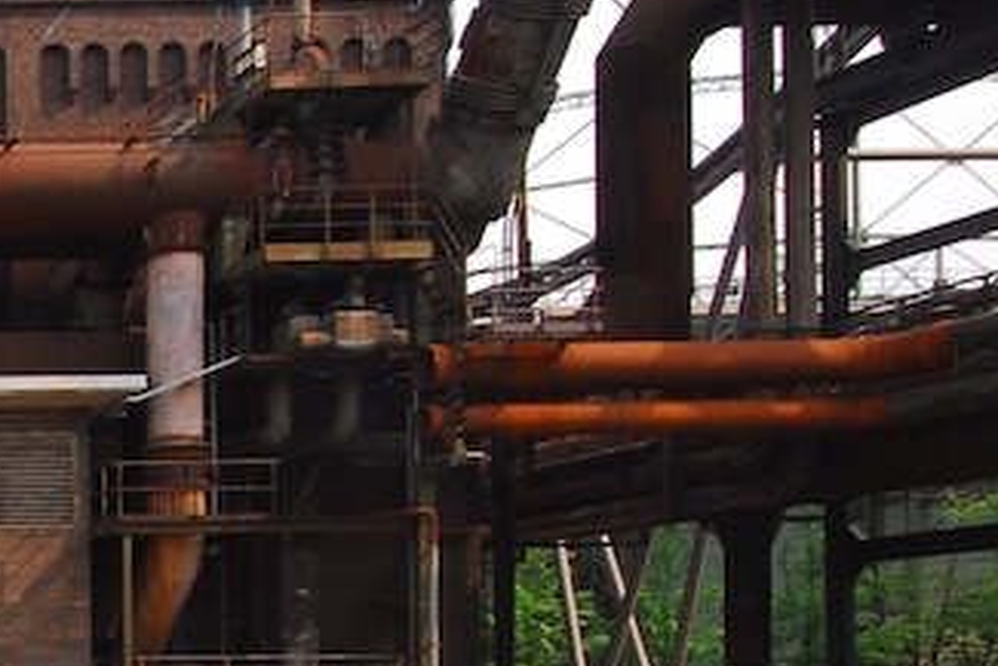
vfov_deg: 21.7
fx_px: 1664
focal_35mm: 60
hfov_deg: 23.3
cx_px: -657
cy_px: 697
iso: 100
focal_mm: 10
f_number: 8
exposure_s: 1/60
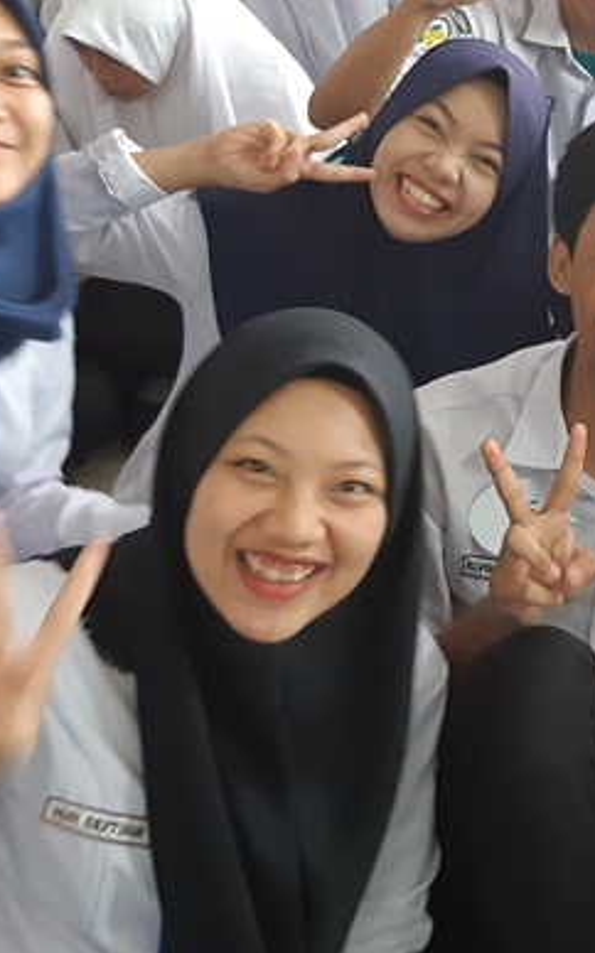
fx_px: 1663
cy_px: 257
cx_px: 556
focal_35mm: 64
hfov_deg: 19.8
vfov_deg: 31.5
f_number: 1.7
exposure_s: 1/50
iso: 200
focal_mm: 3.93
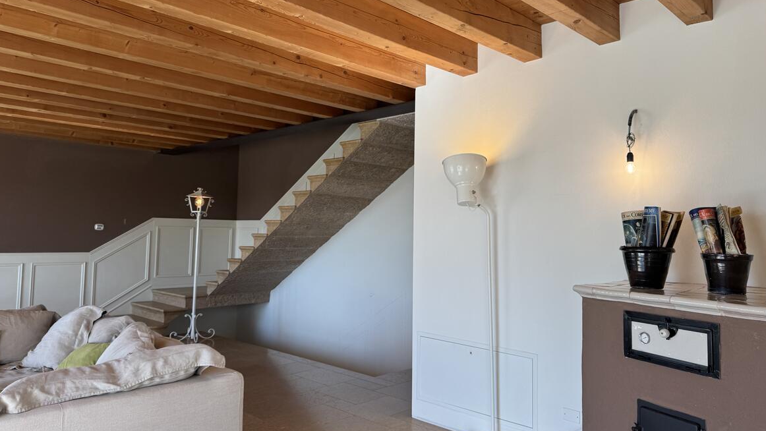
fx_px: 548
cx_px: 380
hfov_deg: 69.9
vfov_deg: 42.9
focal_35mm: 27
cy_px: 194
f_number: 1.78
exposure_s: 1/376
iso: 80
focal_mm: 6.76
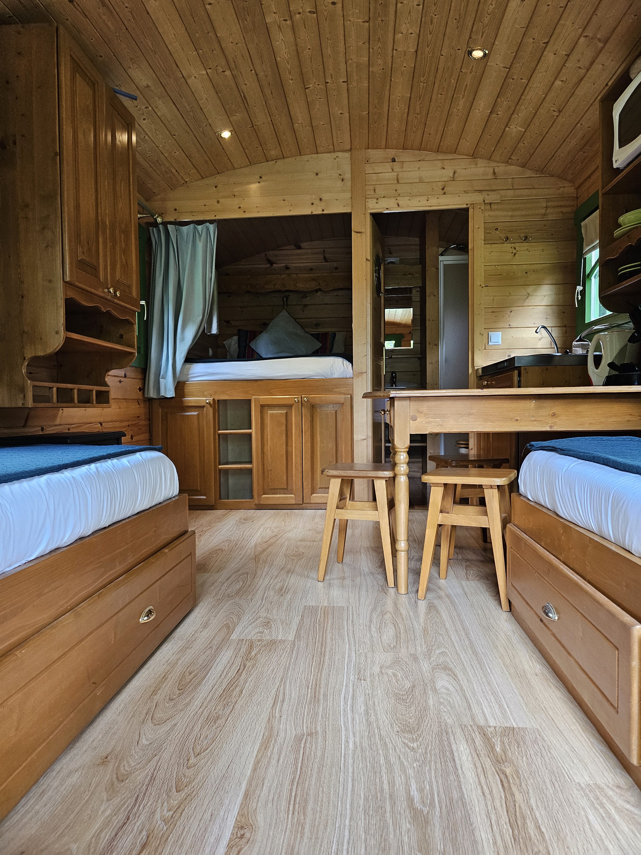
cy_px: 428
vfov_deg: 71.6
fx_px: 593
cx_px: 320
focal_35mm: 24
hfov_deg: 56.8
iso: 250
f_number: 1.8
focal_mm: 5
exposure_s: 1/180
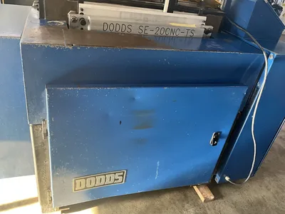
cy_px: 107
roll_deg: -10.5
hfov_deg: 61.7
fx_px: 239
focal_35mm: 29
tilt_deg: -30.6
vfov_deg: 48.2
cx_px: 142
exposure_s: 1/60
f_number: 1.8
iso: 125
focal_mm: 3
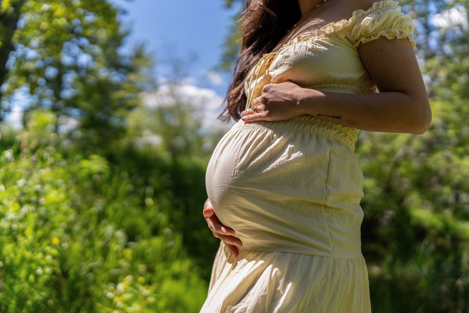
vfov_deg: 37.9
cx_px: 234
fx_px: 456
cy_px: 156
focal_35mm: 35
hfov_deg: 54.4
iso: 125
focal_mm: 35
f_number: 1.8
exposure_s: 1/4000
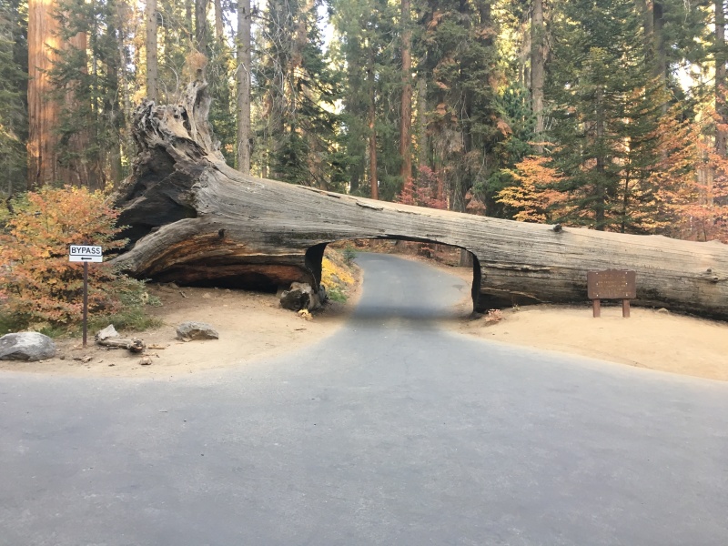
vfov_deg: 48.2
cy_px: 273
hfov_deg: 61.7
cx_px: 364
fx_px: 610
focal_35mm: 29
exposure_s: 1/30
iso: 40
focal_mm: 4.15
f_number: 2.2
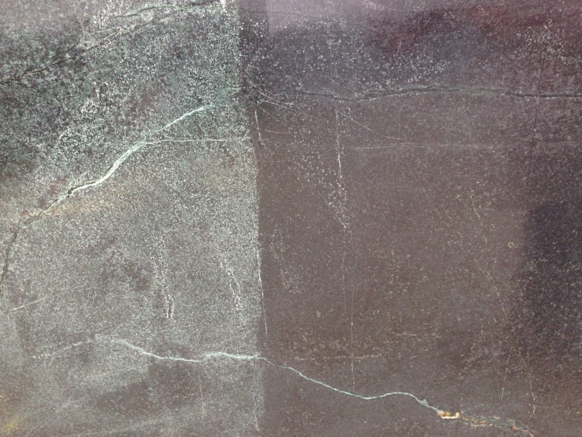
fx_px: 555
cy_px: 218
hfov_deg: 55.4
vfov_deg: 42.9
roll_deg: +7.8
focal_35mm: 33
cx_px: 291
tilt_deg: -28.5
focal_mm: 4.12
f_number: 2.4
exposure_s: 1/152
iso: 50
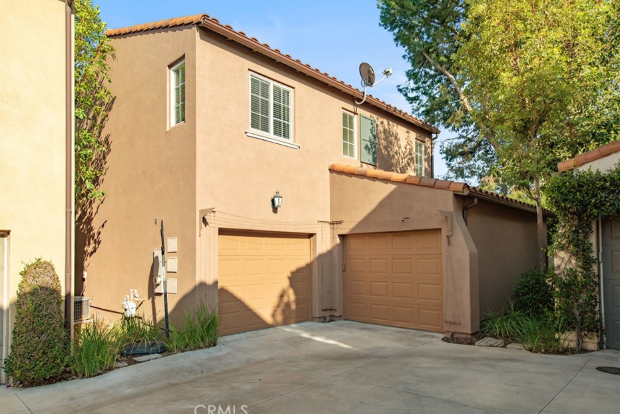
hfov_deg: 78.6
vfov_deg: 57.2
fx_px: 379
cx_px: 314
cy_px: 193
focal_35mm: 22
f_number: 8
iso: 100
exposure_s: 1/200
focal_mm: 20
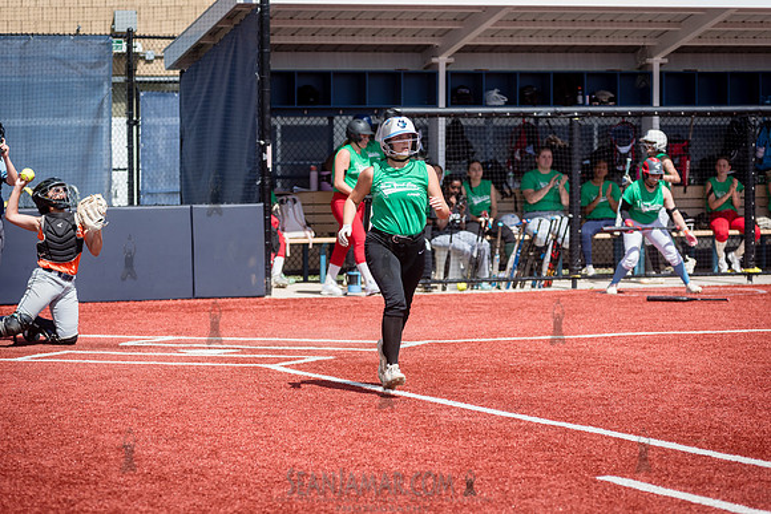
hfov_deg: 14.2
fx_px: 3106
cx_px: 386
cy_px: 257
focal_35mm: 145
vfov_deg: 9.5
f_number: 4.5
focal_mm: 145
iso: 400
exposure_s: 1/2500
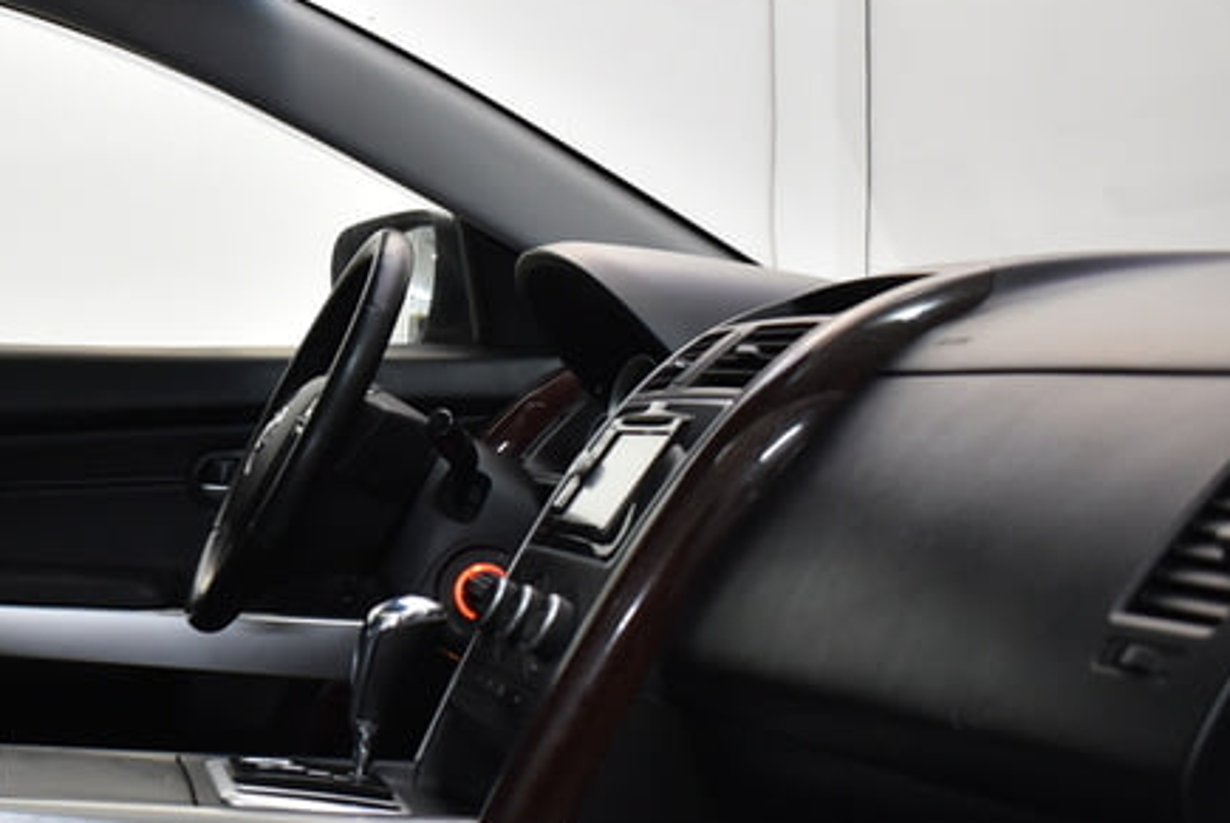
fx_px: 2120
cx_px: 45
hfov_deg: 30.4
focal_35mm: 62
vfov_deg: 21.9
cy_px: 540
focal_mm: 20
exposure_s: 1/60
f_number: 3.8
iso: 800
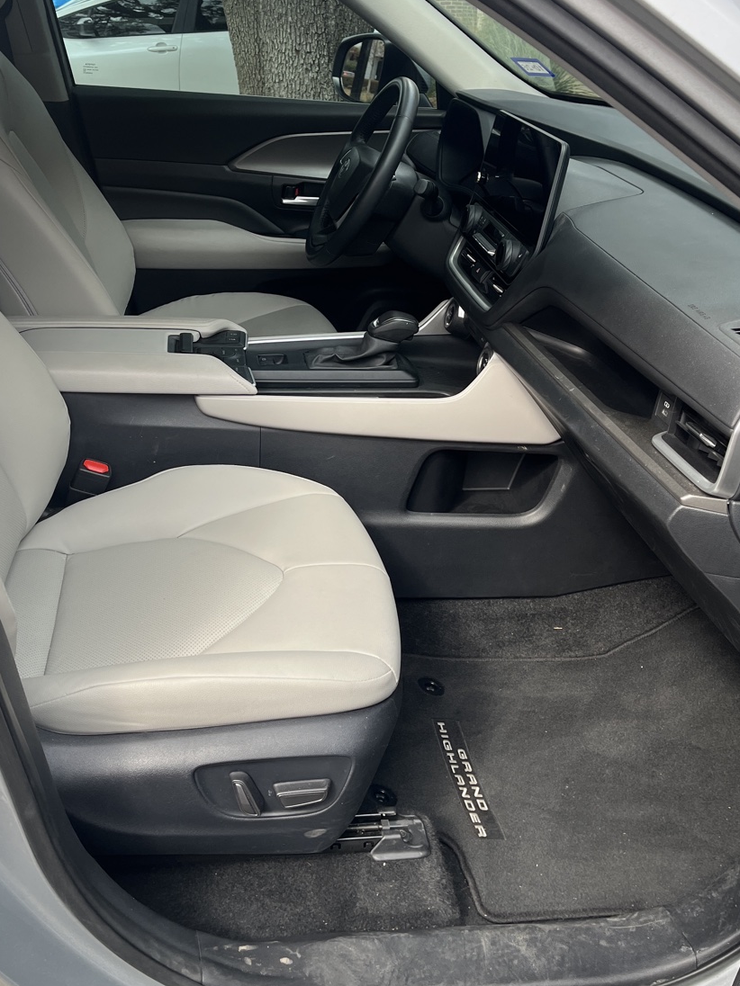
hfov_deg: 38.5
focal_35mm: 37
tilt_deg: -22.2
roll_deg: -0.7
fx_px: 1055
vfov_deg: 49.6
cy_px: 365
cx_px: 289
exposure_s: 1/290
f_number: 1.6
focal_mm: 5.1
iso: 40
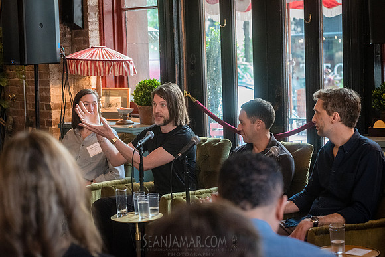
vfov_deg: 17.1
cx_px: 192
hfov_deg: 25.4
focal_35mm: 80
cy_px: 128
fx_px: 856
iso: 5000
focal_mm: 80
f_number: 5
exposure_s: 1/200
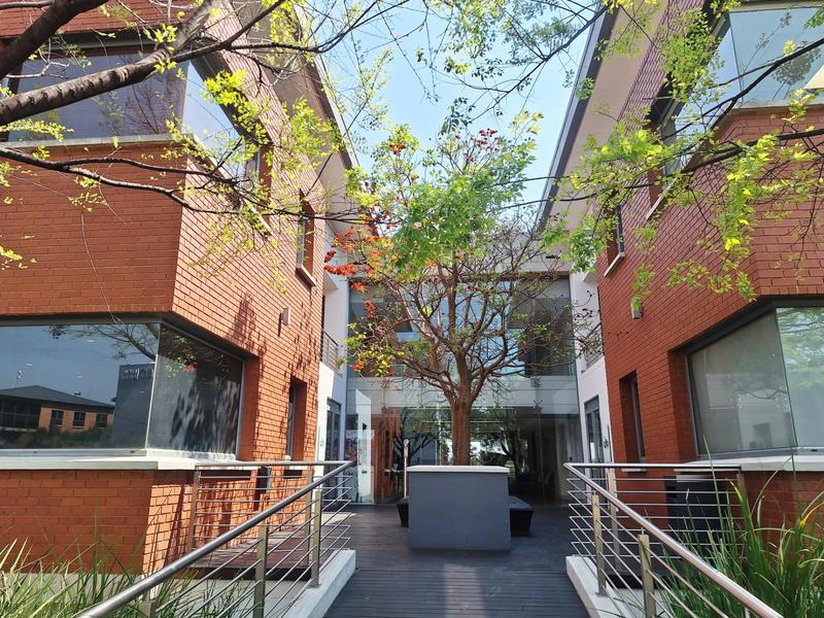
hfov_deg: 73.9
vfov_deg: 58.9
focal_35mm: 23
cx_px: 412
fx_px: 547
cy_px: 309
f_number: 1.8
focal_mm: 5.54
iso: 40
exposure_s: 1/1099
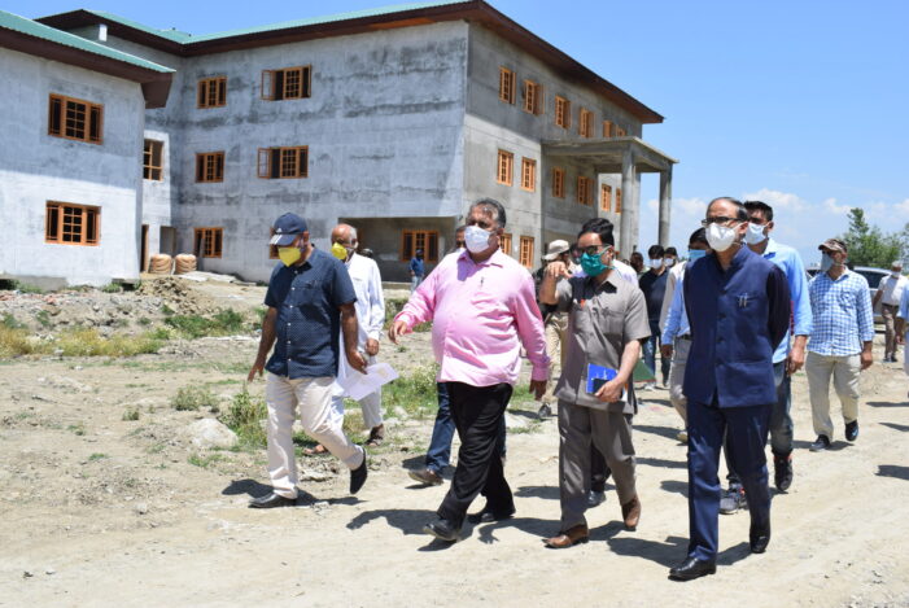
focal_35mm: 34
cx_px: 454
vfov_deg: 38.4
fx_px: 872
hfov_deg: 55.1
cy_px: 304
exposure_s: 1/400
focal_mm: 23
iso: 200
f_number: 10
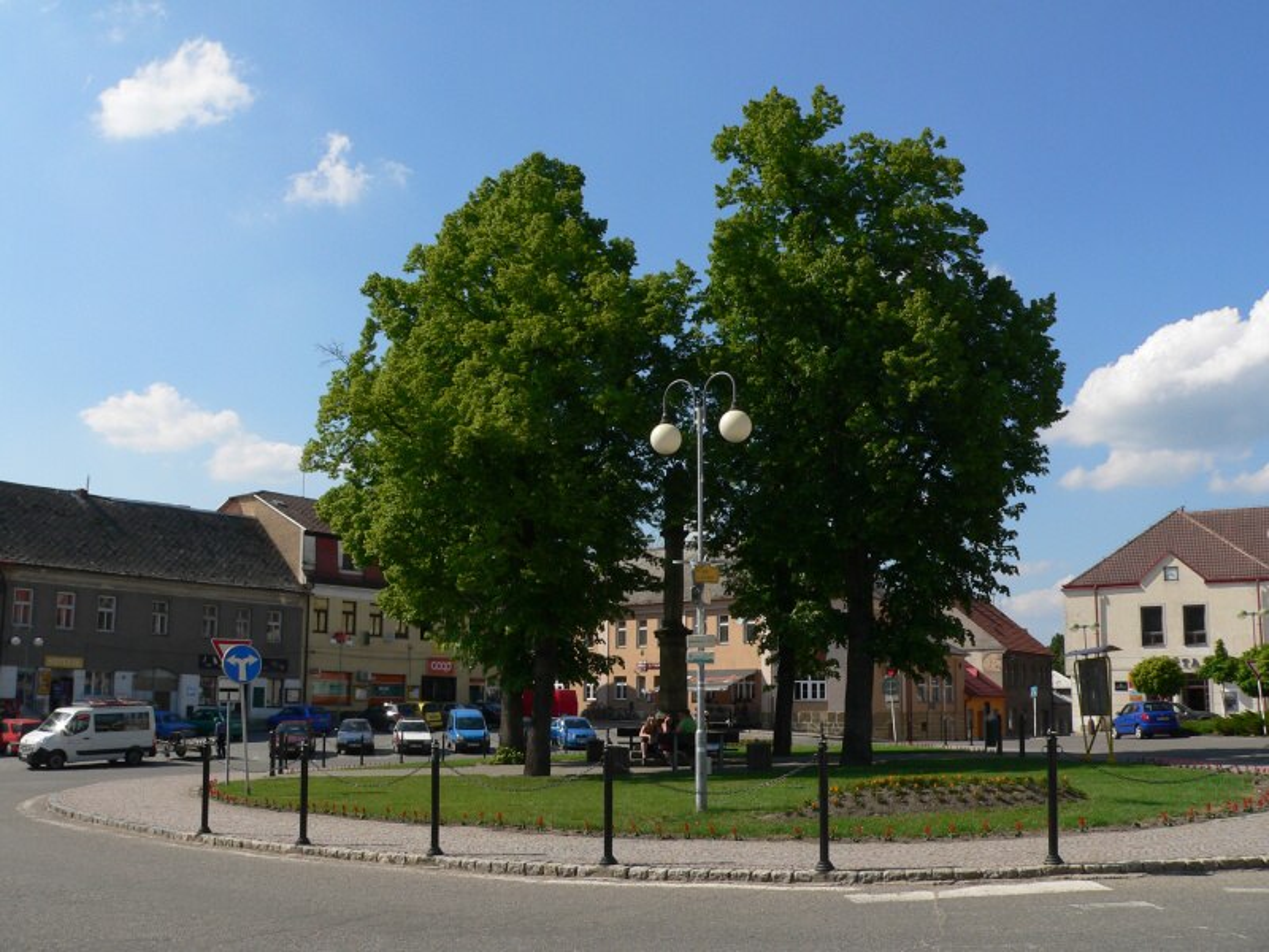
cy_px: 476
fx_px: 1320
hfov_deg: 51.4
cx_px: 634
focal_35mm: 36
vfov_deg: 39.7
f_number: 5.2
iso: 80
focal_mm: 6
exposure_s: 1/500
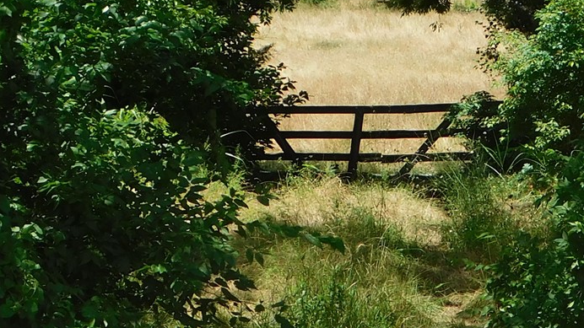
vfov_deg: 5.3
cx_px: 472
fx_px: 3546
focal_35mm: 229
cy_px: 43
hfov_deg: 9.4
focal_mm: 12.6
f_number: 4.3
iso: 125
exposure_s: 1/500
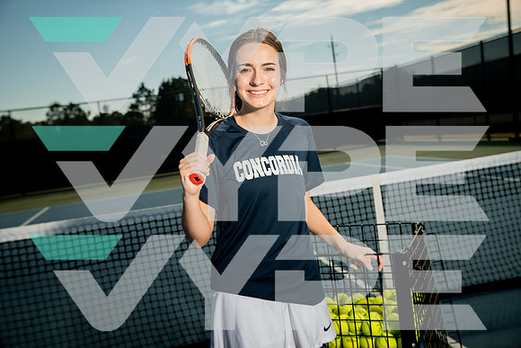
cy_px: 174
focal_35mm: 39
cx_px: 260
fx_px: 565
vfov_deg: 34.2
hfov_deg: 49.5
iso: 100
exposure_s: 1/250
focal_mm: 39
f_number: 4.5
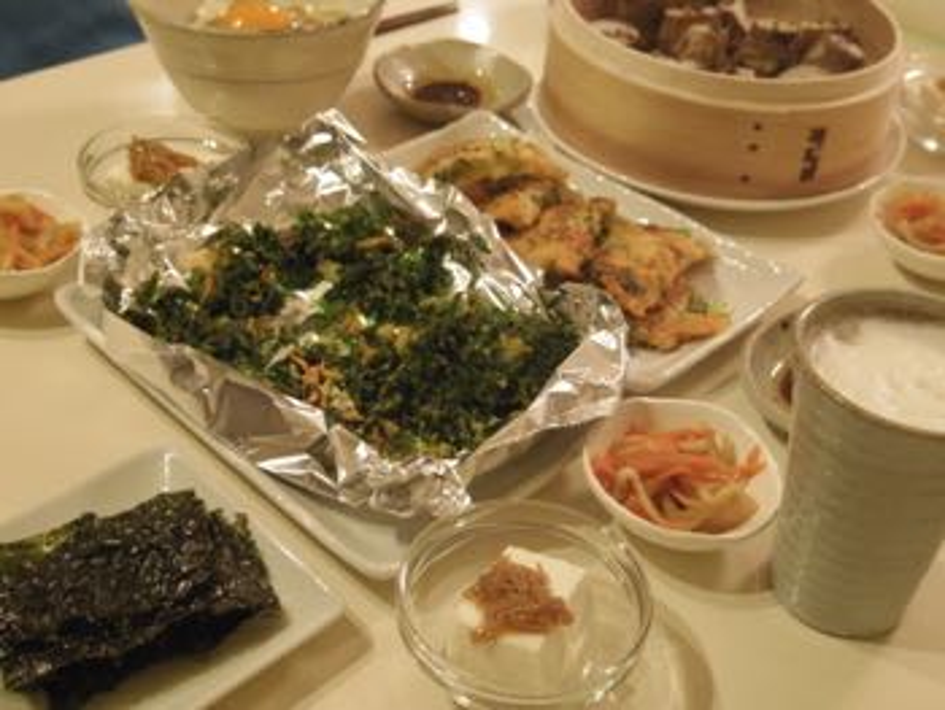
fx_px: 1284
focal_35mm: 47
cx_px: 472
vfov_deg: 30.9
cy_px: 355
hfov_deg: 40.4
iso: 1600
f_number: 2.2
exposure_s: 1/160
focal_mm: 8.5
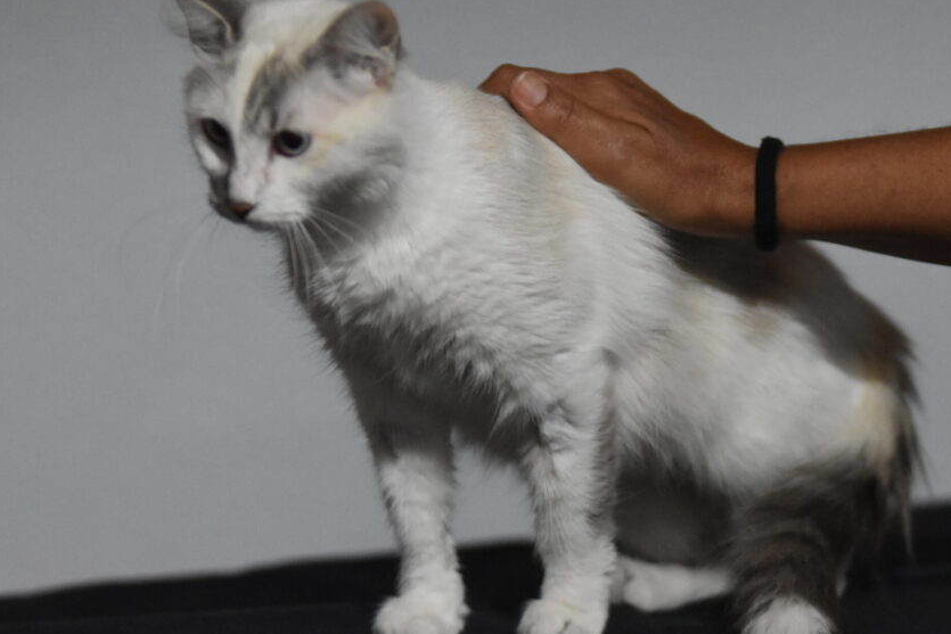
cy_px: 304
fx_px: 4642
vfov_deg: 7.8
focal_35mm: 176
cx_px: 645
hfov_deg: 11.7
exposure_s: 1/250
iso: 3200
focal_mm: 85
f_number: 2
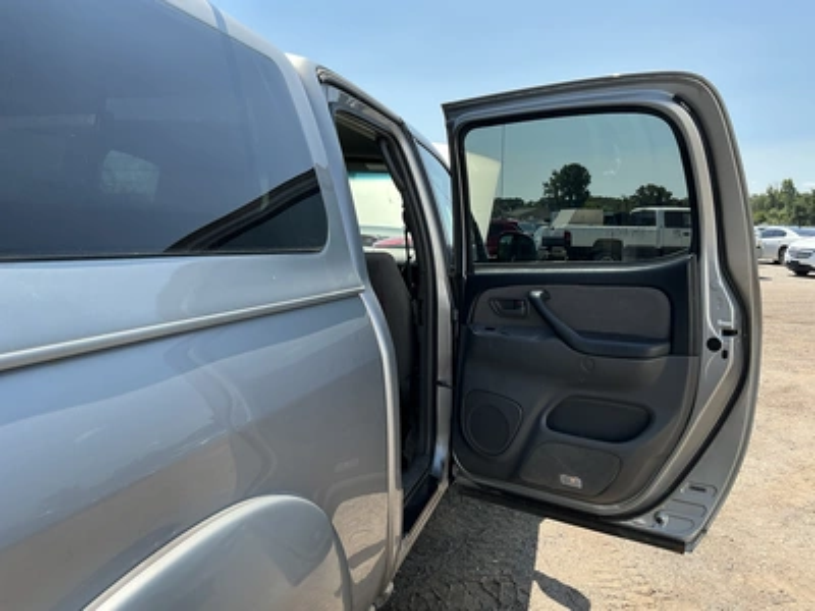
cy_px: 306
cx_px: 408
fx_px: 659
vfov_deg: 49.7
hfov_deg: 63.4
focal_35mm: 28
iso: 25
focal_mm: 3
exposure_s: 1/709
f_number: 1.8
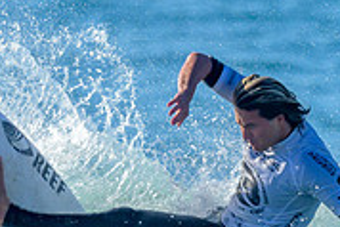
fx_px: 32335
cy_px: 415
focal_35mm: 3421
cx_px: 293
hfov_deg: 0.6
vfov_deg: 0.4
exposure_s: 1/2000
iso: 220
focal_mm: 800
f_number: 6.3
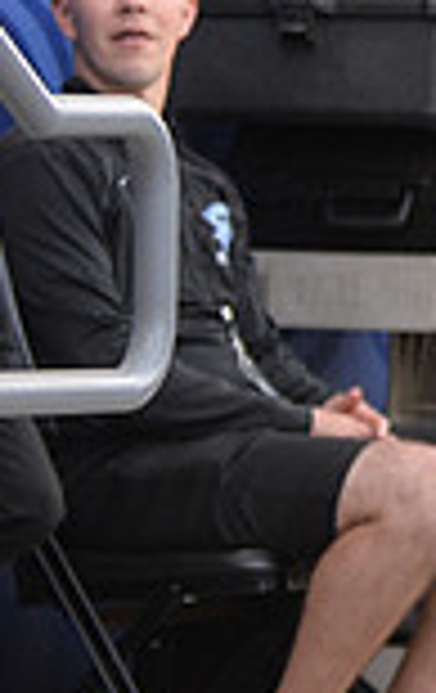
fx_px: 5067
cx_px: 1272
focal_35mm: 268
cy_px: 47
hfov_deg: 4.7
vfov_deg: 7.8
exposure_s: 1/1600
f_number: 2.8
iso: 640
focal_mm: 70
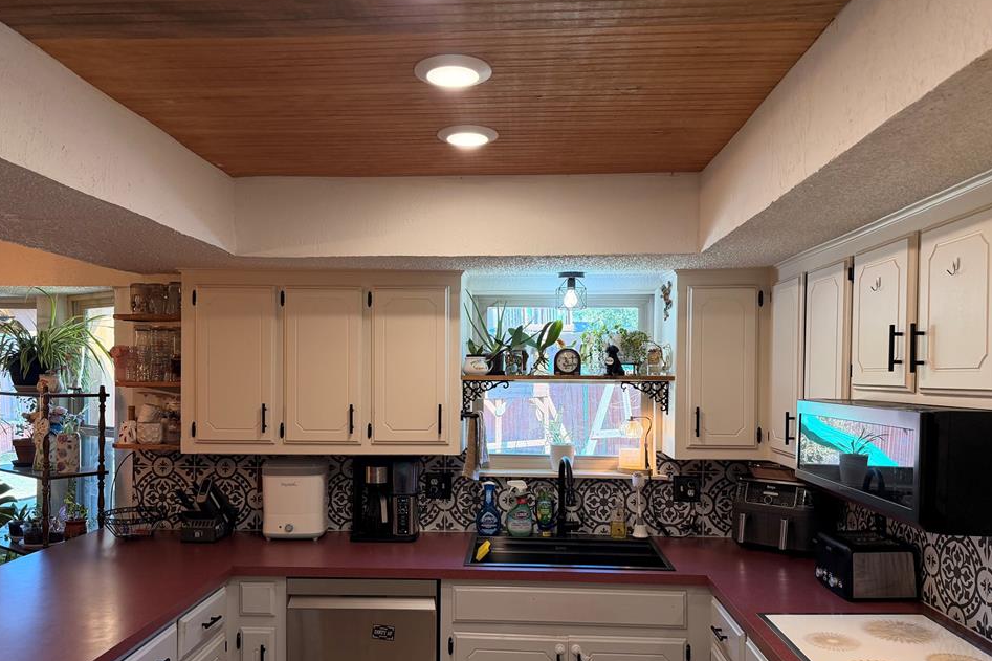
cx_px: 479
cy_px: 387
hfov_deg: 67.4
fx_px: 744
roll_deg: -0.2
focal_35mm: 27
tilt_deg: -0.3
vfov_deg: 47.7
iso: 200
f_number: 1.78
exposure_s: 1/193
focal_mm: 6.76
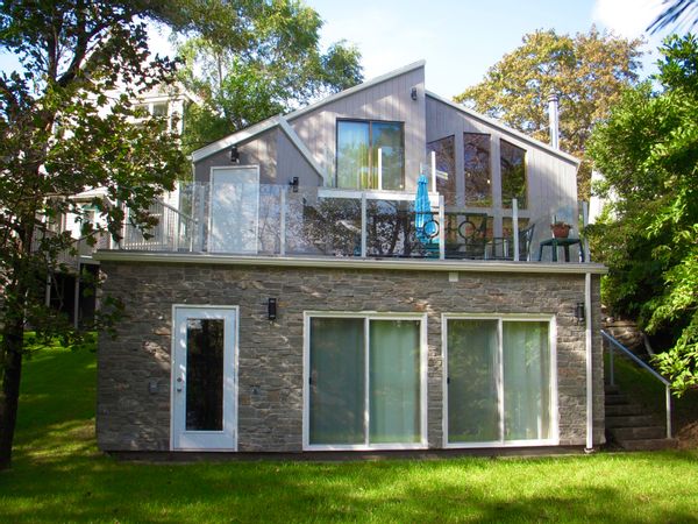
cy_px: 262
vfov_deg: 37.7
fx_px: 766
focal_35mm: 38
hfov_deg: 49.0
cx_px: 349
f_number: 3.3
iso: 100
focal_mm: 6.3
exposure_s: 1/250
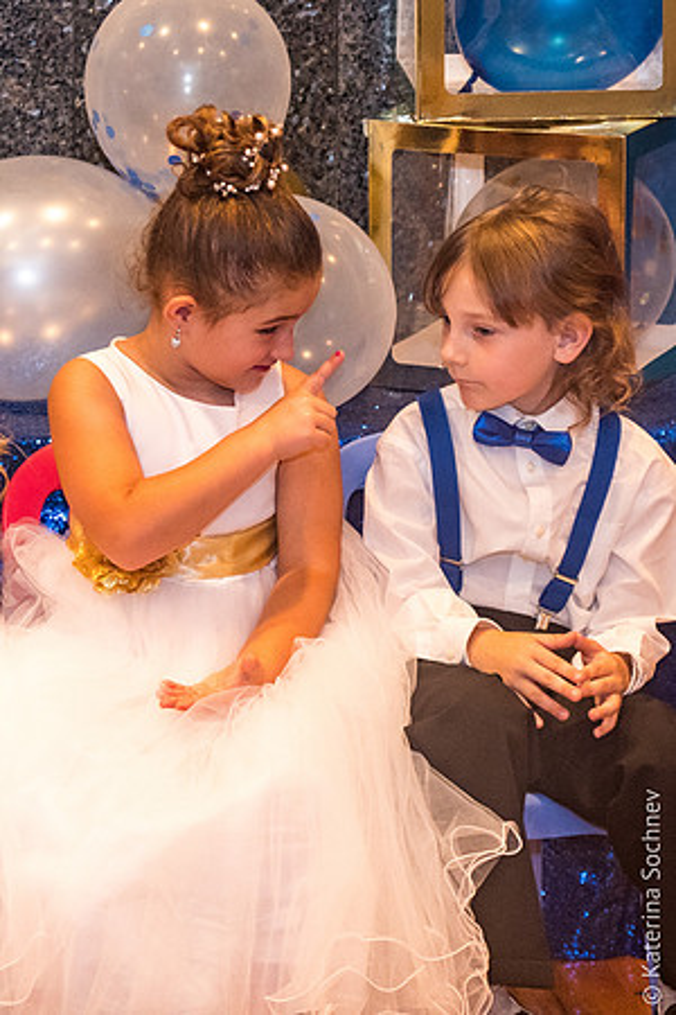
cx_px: 602
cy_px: 349
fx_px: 3879
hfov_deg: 9.9
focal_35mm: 138
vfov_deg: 14.9
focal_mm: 70
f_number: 3.2
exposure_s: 1/200
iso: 3200
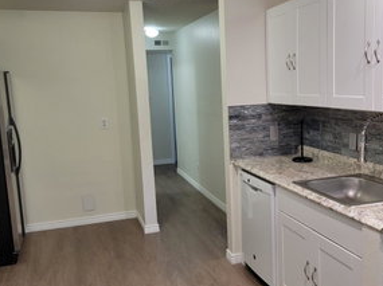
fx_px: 431
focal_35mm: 39
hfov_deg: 47.7
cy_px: 156
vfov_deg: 36.7
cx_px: 228
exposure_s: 1/60
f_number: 1.8
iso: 160
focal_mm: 5.4
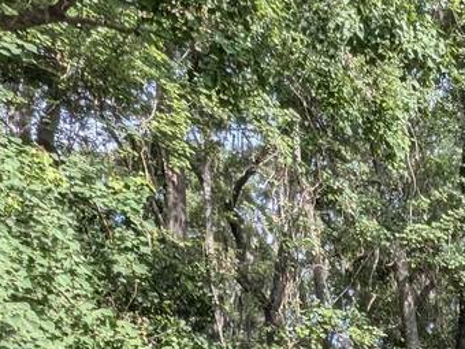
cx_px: 622
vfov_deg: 22.7
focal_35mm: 49
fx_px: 658
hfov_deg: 30.0
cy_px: 557
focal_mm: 1.95
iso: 40
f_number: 2.2
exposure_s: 1/441
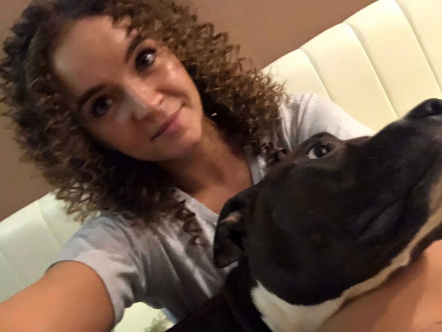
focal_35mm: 32
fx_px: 409
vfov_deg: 44.2
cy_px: 166
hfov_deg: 56.8
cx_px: 221
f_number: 2.2
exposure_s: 1/17
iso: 1600
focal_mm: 2.87
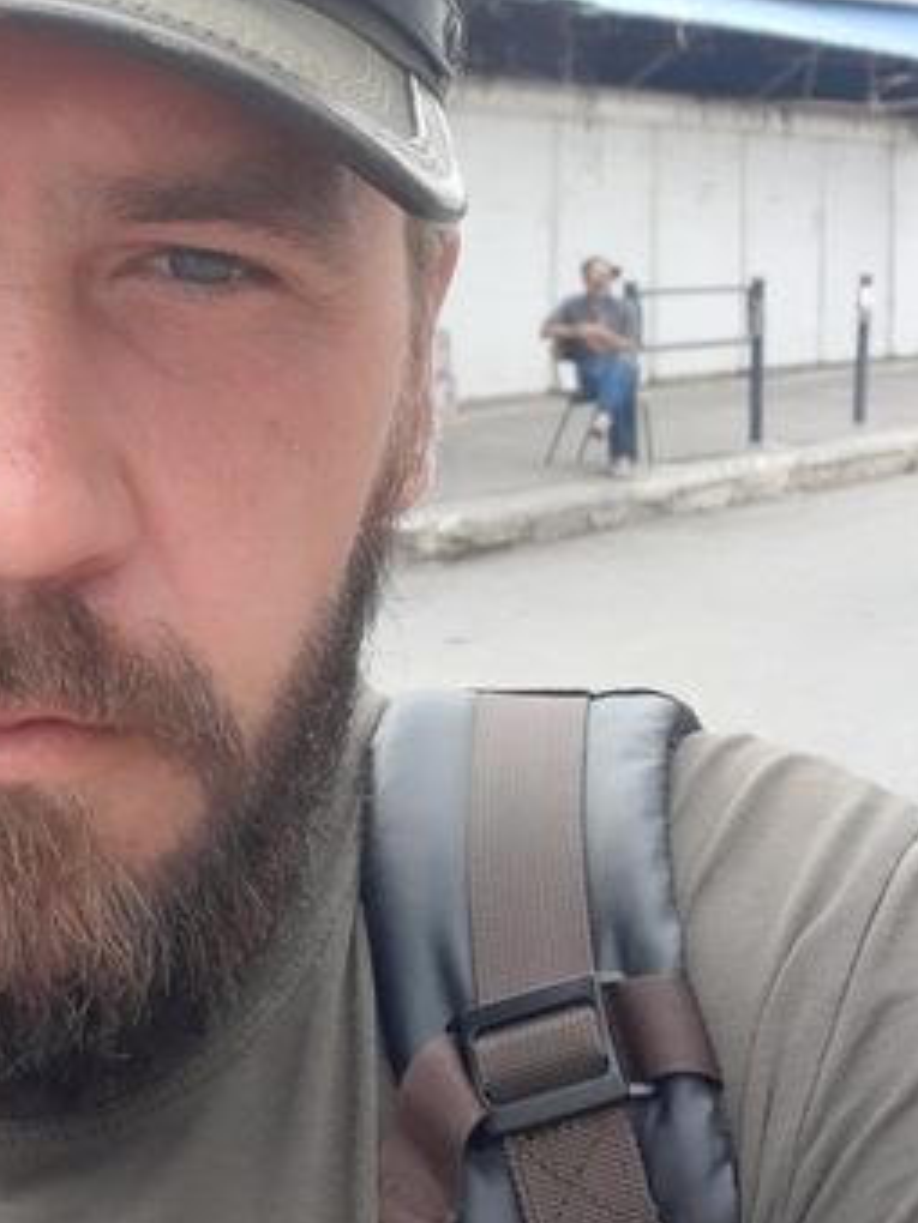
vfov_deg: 26.4
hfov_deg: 19.6
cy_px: 335
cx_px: -4
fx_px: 2581
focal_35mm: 73
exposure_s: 1/102
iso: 40
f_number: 2
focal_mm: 3.75
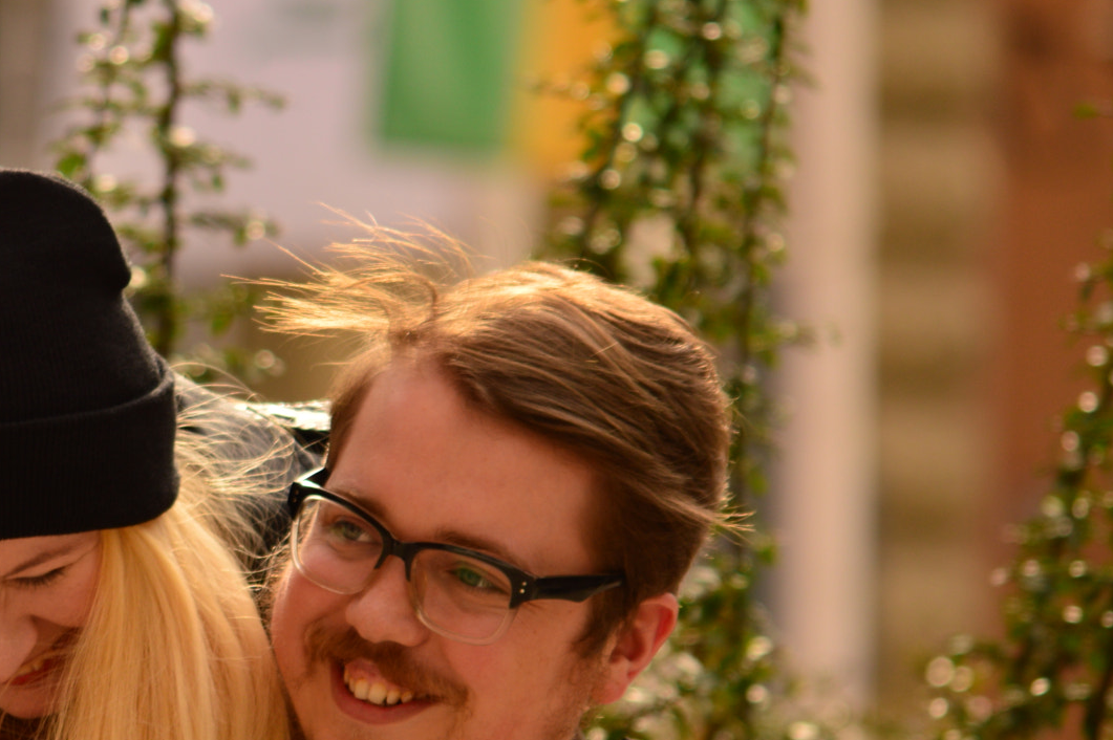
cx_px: 194
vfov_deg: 2.2
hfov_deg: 3.2
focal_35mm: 637
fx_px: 19681
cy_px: 514
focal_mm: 220
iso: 100
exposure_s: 1/250
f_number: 5.3
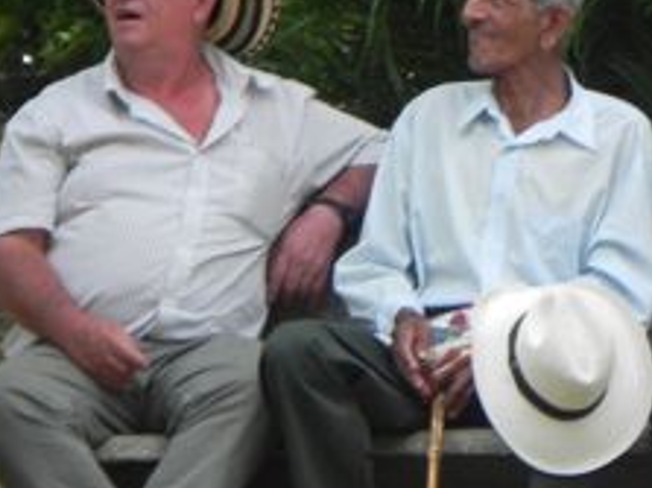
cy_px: 156
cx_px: 520
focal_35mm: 953
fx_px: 17940
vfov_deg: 1.6
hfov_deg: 2.1
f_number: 5
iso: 160
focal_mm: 75.7
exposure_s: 1/202
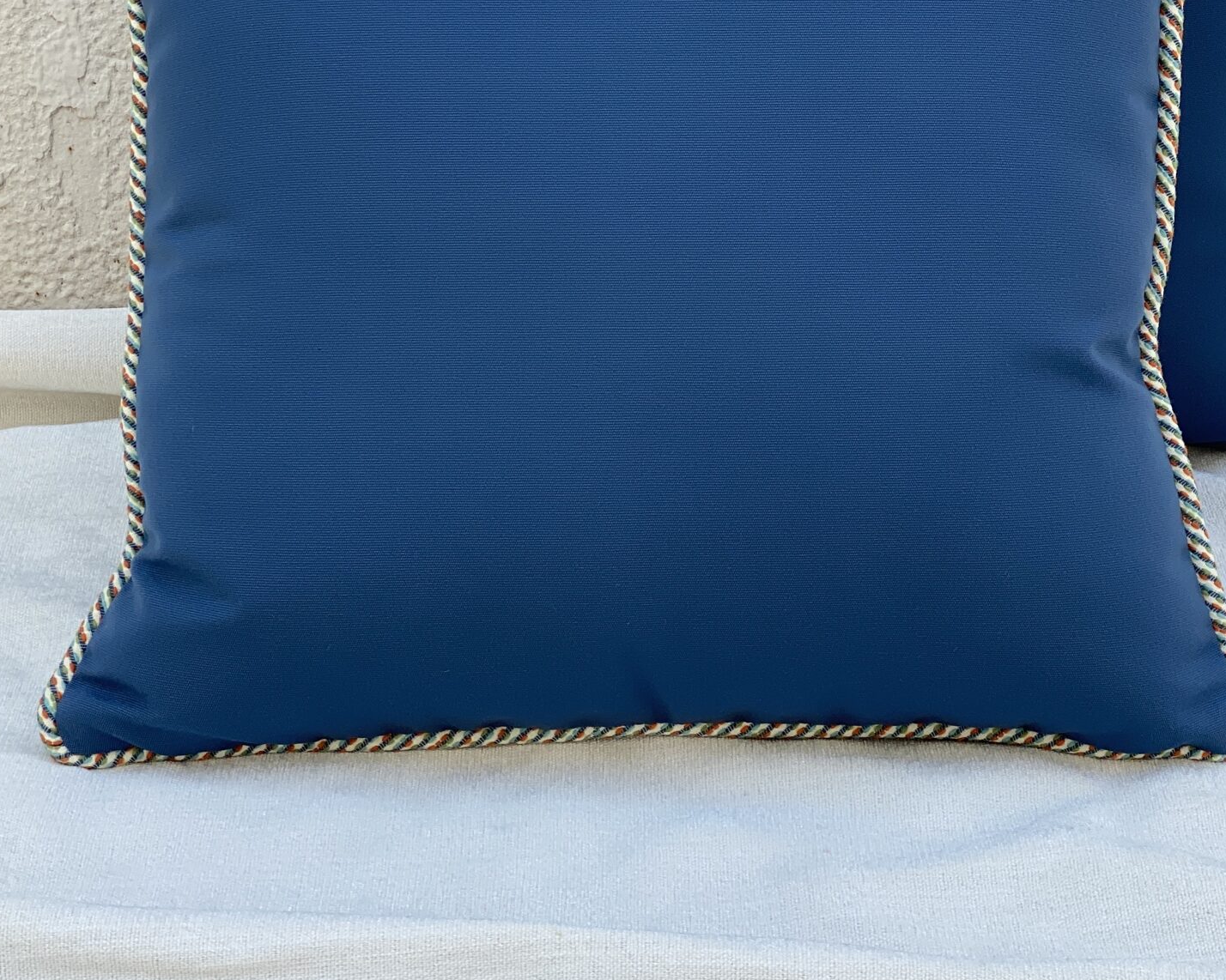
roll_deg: +0.1
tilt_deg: -19.7
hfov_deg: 21.0
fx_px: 3301
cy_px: 204
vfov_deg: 16.8
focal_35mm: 91
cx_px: 749
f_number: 2
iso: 20
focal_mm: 6
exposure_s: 1/452
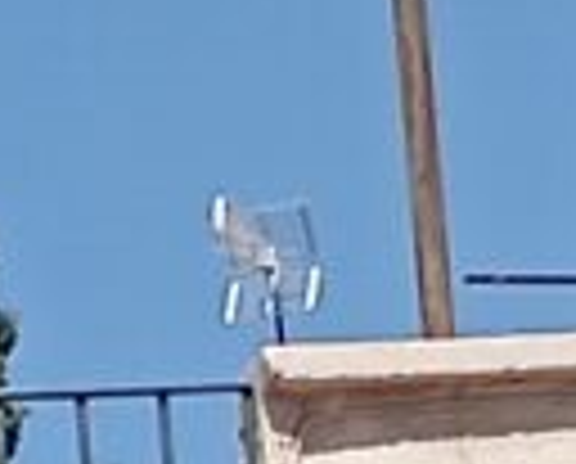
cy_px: 1516
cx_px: 112
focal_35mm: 465
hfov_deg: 4.1
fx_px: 7945
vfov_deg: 3.3
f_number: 1.8
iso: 103
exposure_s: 1/799
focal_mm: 4.27
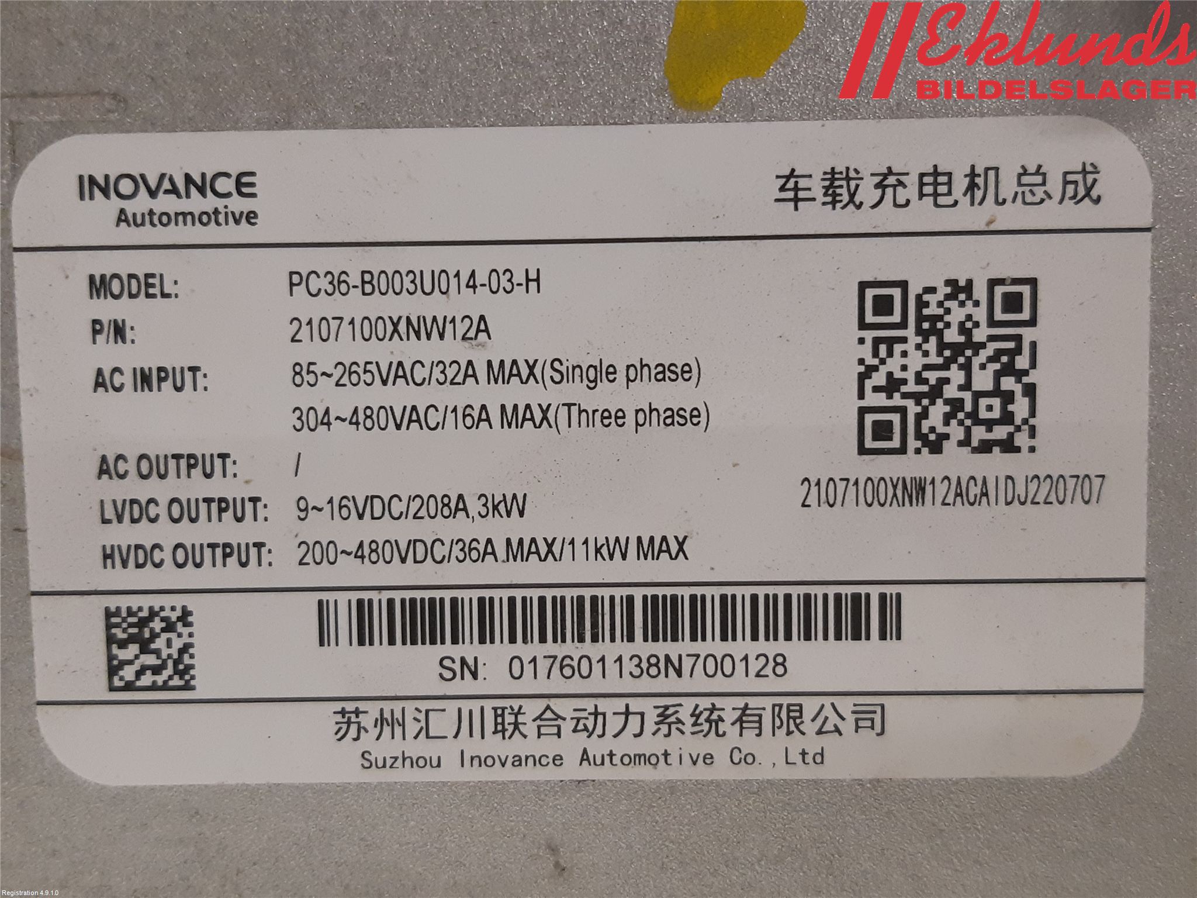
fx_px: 899
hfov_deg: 67.3
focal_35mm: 26
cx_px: 598
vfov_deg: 53.1
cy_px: 449
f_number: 1.7
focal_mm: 3.93
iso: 200
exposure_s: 1/33
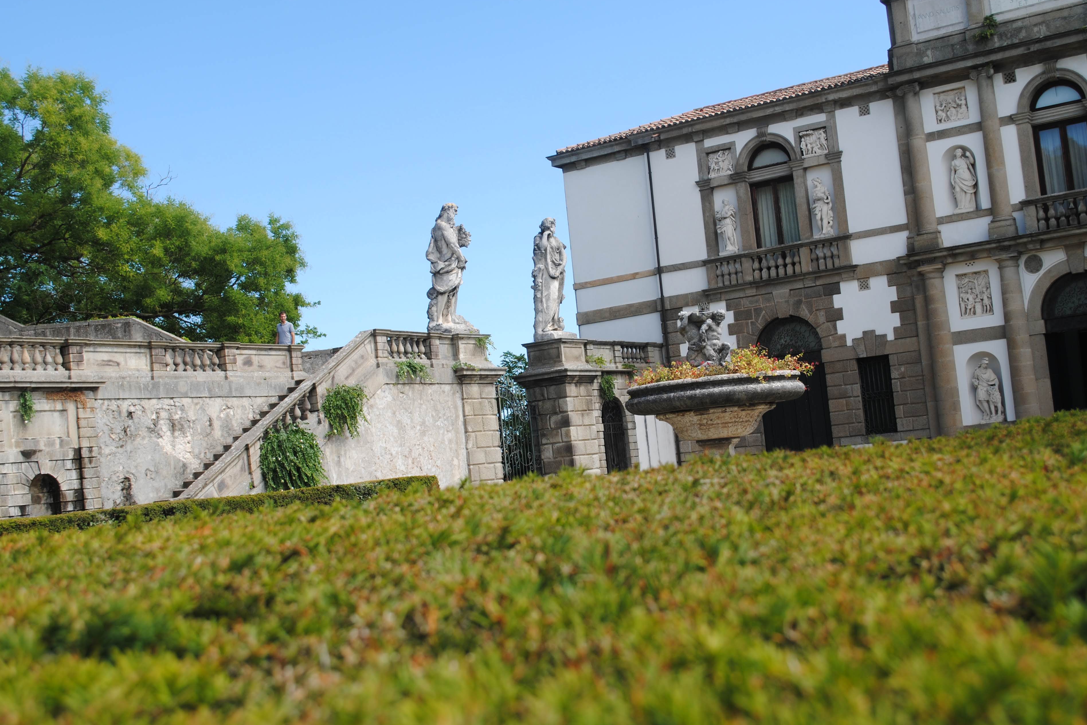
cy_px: 354
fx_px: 1389
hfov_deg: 42.7
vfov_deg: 29.2
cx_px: 550
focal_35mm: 46
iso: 100
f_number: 7.1
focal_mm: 30
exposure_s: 1/200
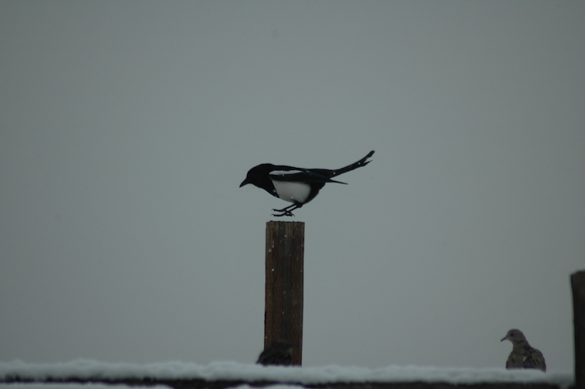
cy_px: 194
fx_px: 7305
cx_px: 292
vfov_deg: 3.0
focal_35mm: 450
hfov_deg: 4.6
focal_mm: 300
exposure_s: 1/1000
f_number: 5.6
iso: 200
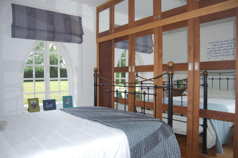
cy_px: 79
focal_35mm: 27
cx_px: 119
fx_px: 178
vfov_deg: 47.8
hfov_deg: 67.4
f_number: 3.5
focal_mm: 18
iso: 200
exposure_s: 1/60
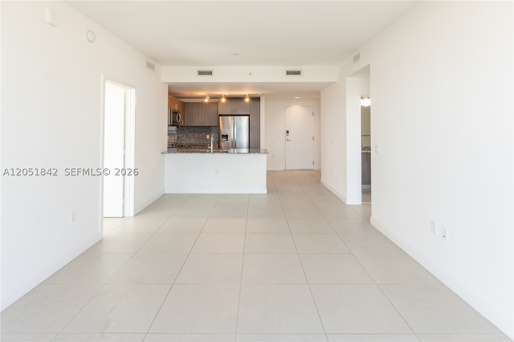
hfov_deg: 90.0
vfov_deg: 67.4
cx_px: 257
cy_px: 171
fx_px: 257
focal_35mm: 18
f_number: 5.6
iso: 500
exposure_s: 1/80
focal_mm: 12
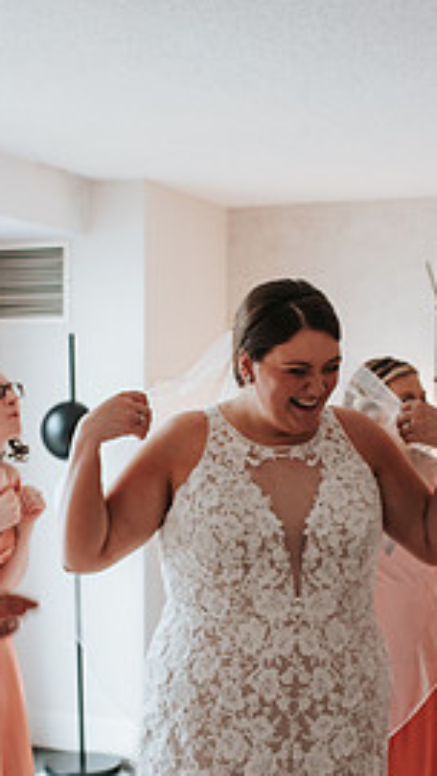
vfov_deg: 34.1
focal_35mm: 61
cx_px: 253
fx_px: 1256
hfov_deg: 19.7
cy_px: 497
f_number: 3.2
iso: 900
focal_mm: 35
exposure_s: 1/200
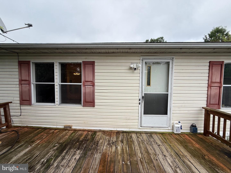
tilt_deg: -1.7
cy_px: 86
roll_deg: -0.9
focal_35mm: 14
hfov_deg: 102.1
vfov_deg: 85.7
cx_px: 116
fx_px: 93
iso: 50
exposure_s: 1/315
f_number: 2.2
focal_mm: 2.22
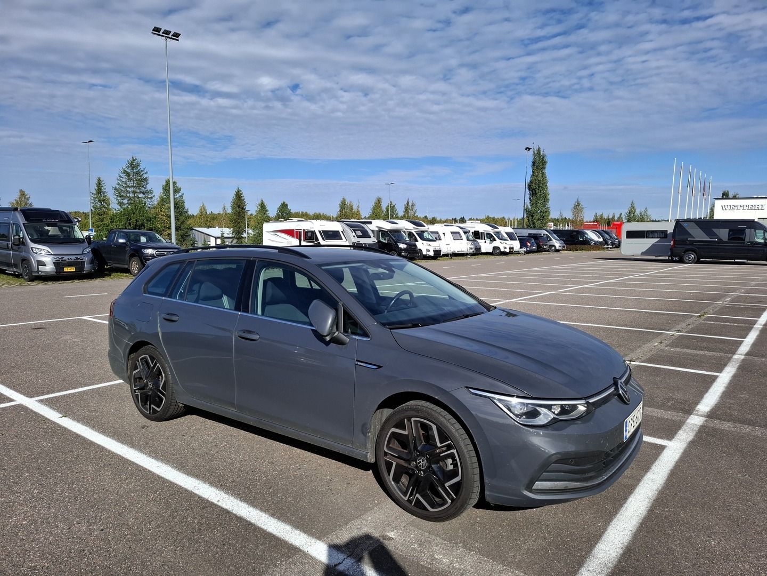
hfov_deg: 73.9
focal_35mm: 23
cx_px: 384
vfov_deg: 58.9
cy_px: 288
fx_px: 510
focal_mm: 5.54
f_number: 1.8
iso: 50
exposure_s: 1/1969
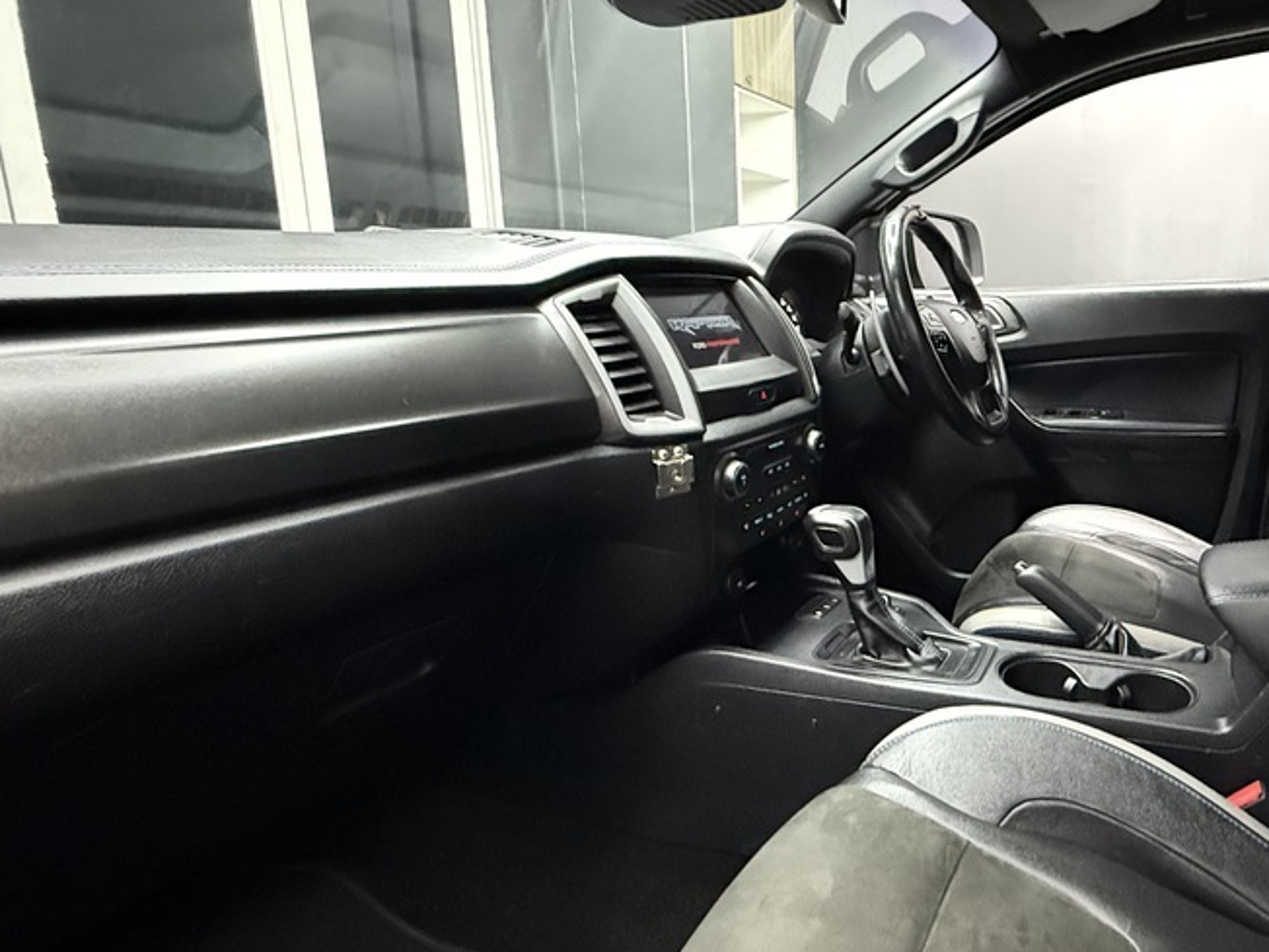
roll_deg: -0.8
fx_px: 807
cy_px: 430
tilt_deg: -9.6
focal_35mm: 22
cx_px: 946
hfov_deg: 71.4
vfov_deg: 61.0
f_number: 2.2
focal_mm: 2.22
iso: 1250
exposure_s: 1/50
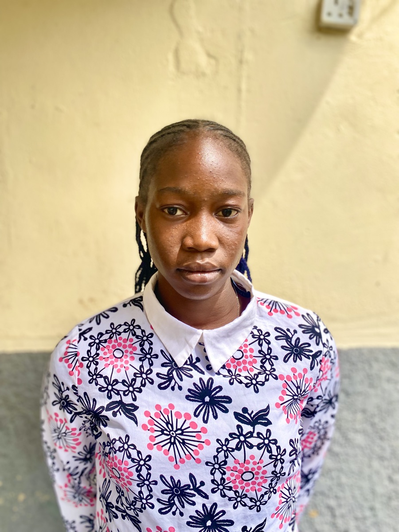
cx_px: 200
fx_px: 400
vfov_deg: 67.3
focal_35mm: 26
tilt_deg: -5.6
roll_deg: +2.0
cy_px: 266
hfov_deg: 53.1
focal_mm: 4.25
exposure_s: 1/1103
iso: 32
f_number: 1.8
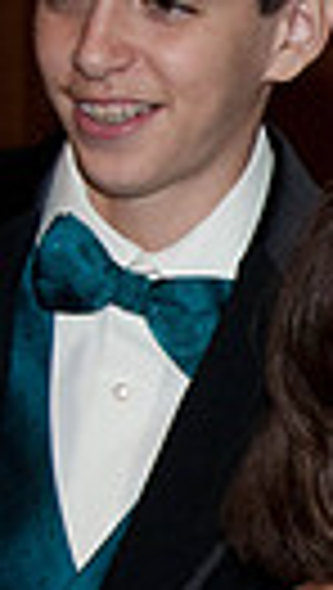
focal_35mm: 292
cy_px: 363
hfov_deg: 4.1
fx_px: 4569
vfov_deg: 7.4
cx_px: 868
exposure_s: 1/125
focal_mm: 42
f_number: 6.3
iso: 500
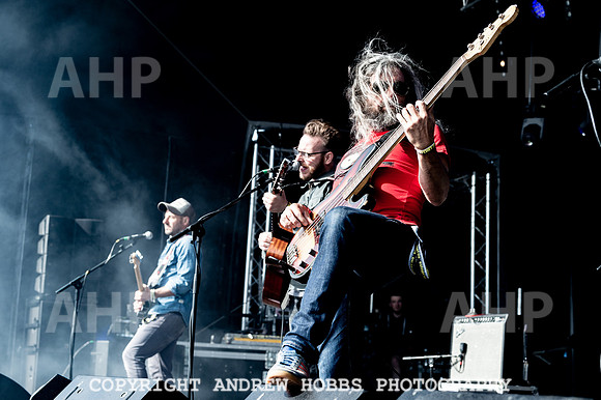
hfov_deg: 28.9
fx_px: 1168
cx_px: 300
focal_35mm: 70
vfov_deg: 19.4
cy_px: 200
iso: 450
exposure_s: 1/640
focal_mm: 70
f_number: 5.6
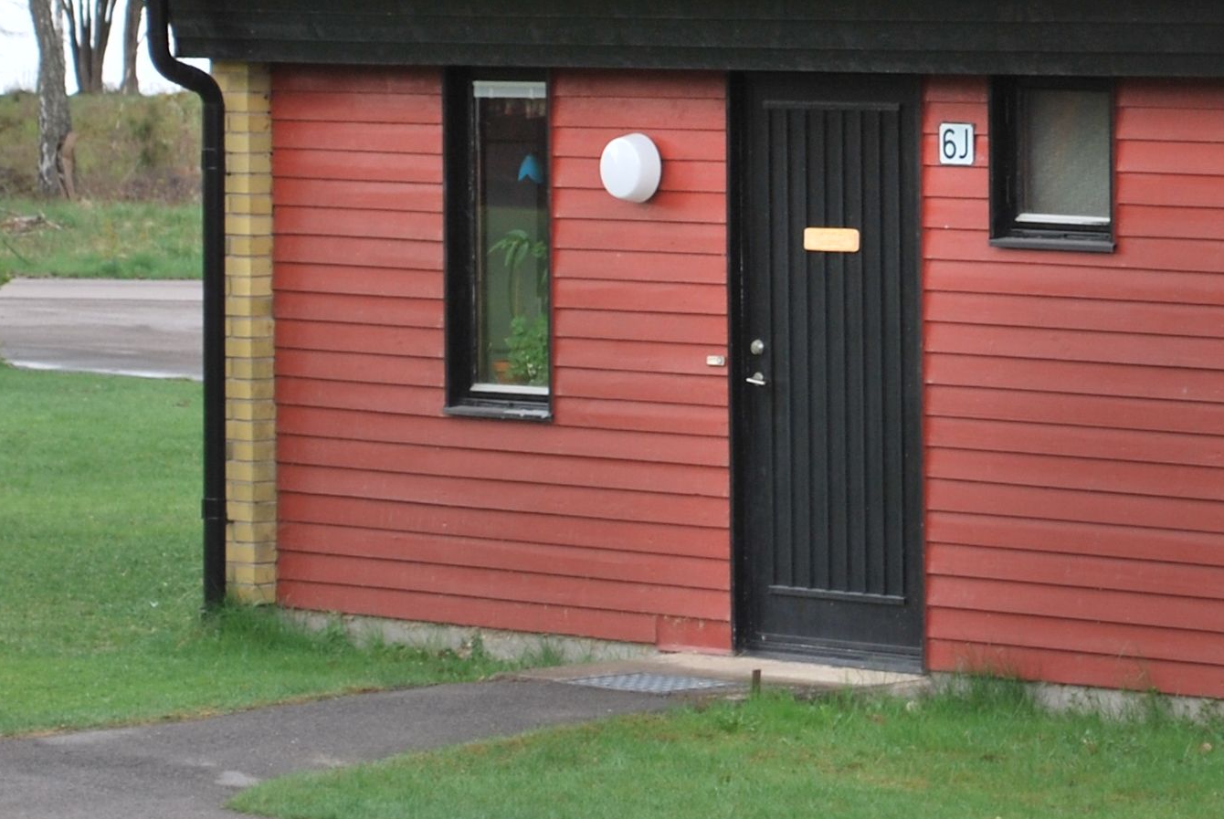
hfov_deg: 8.6
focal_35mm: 238
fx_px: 8117
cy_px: -59
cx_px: 706
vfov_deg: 5.8
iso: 100
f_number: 5.6
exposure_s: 1/125
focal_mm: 55
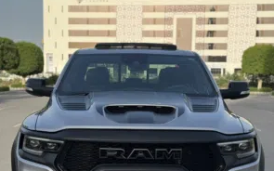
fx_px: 515
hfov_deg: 29.8
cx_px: 137
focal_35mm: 69
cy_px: 117
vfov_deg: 18.8
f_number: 1.78
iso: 64
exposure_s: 1/4049
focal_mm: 6.76
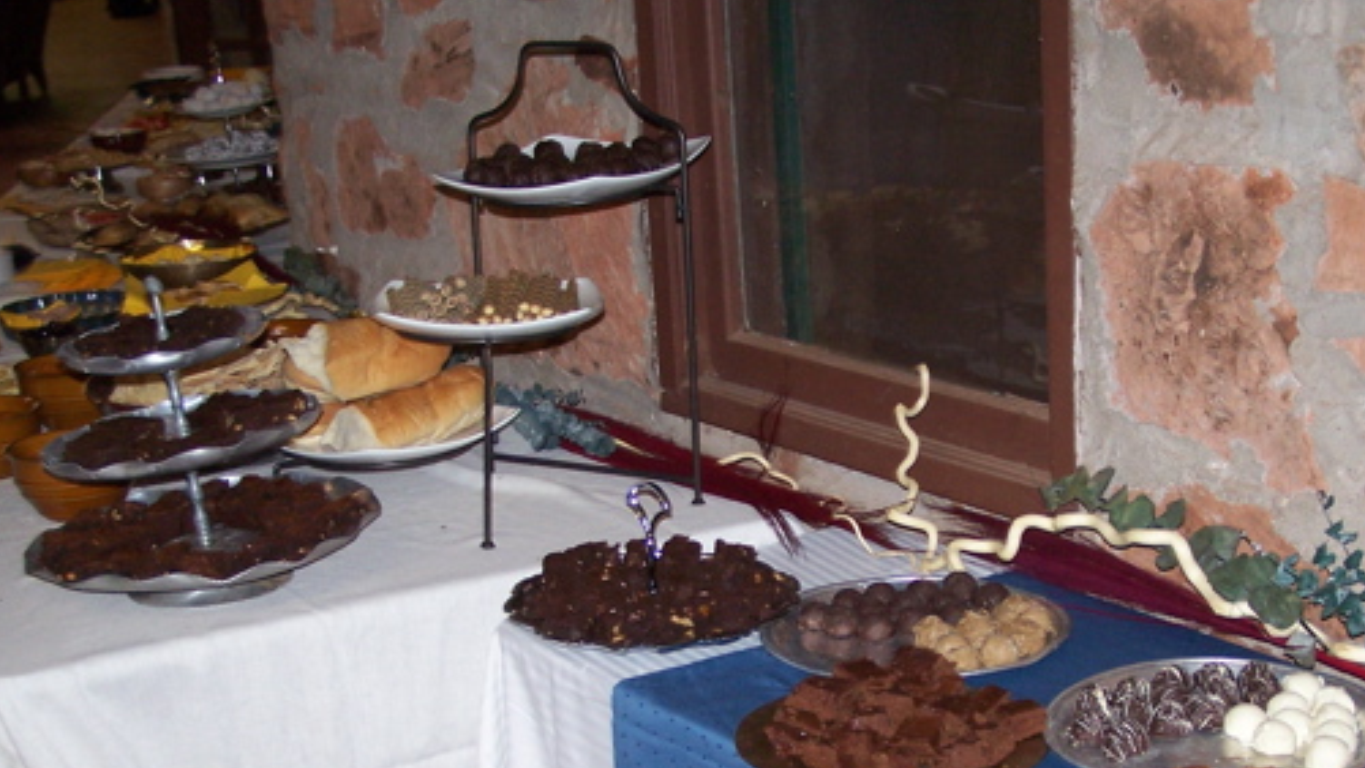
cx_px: 850
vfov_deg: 16.8
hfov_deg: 29.6
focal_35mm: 71
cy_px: 635
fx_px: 2570
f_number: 3
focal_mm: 8.5
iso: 140
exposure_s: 1/60
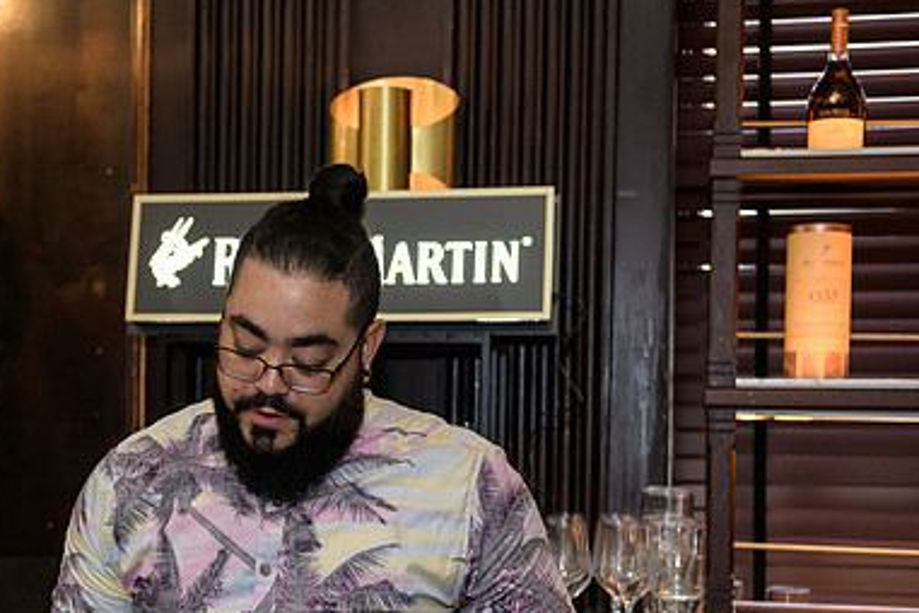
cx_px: 316
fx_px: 1710
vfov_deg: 20.2
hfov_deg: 29.9
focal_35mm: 67
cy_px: 457
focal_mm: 44
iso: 1000
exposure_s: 1/100
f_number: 3.2
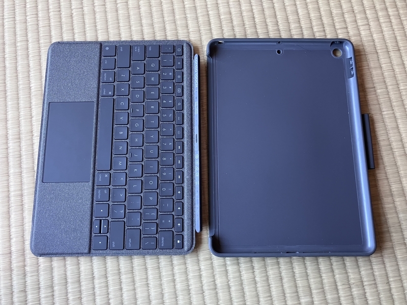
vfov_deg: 49.7
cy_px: 152
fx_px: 329
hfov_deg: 63.4
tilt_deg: -77.7
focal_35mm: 28
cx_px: 204
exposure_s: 1/60
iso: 160
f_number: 1.8
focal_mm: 3.99
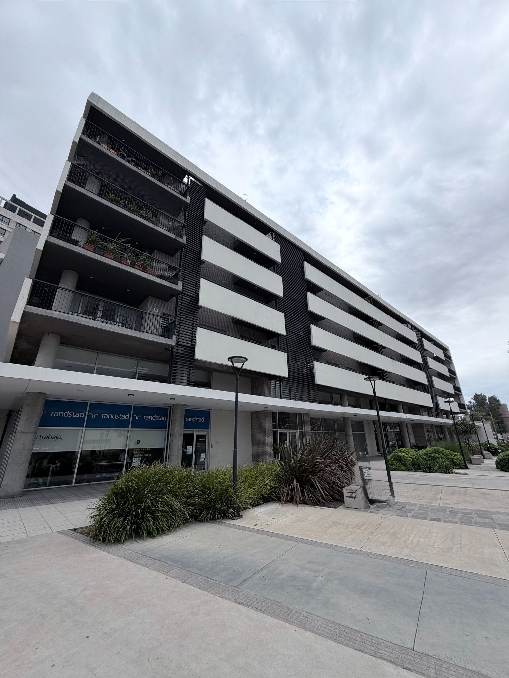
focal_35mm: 14
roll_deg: +0.5
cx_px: 254
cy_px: 339
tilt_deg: +21.2
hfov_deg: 85.7
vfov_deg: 102.1
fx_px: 274
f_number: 2.2
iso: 20
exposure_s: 1/970
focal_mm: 2.22
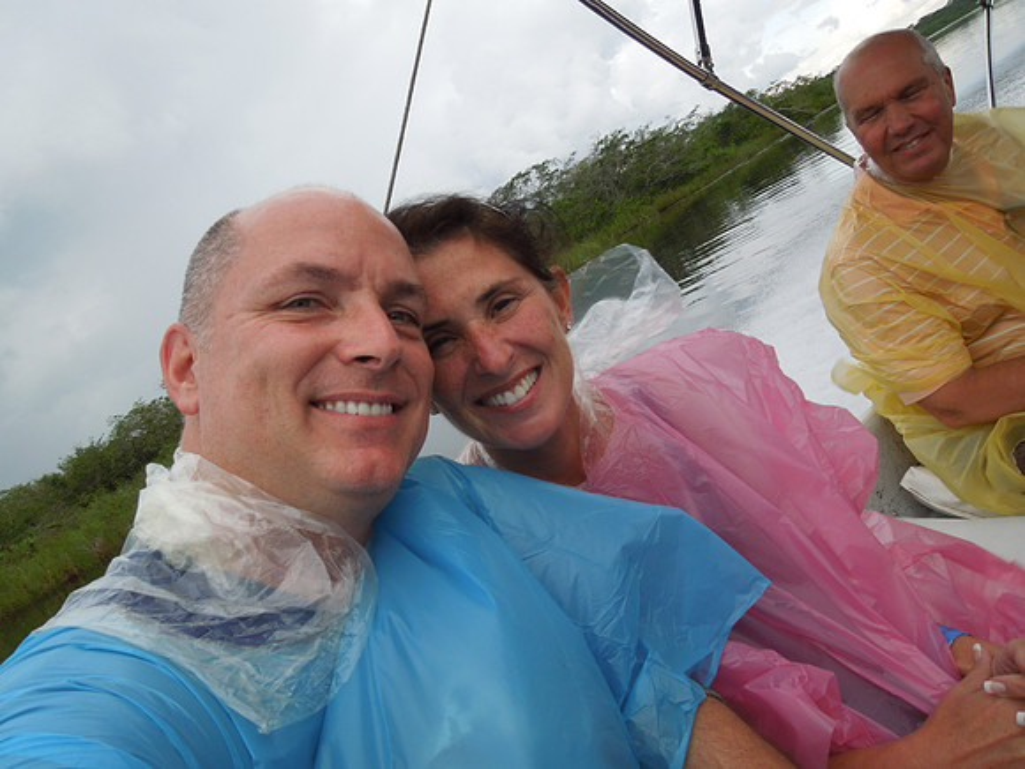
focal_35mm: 25
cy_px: 384
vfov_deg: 54.9
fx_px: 740
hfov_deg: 69.4
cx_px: 512
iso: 100
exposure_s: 1/320
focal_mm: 4.5
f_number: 3.3
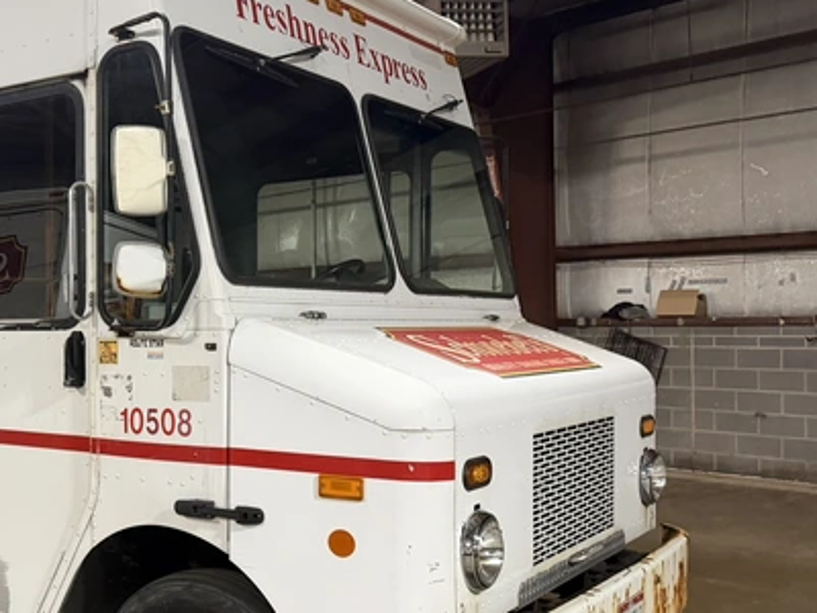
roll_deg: +2.8
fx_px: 1062
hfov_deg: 39.1
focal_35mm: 45
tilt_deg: -1.5
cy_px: 322
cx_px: 80
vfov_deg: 32.2
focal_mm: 6.76
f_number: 1.78
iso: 400
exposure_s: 1/60
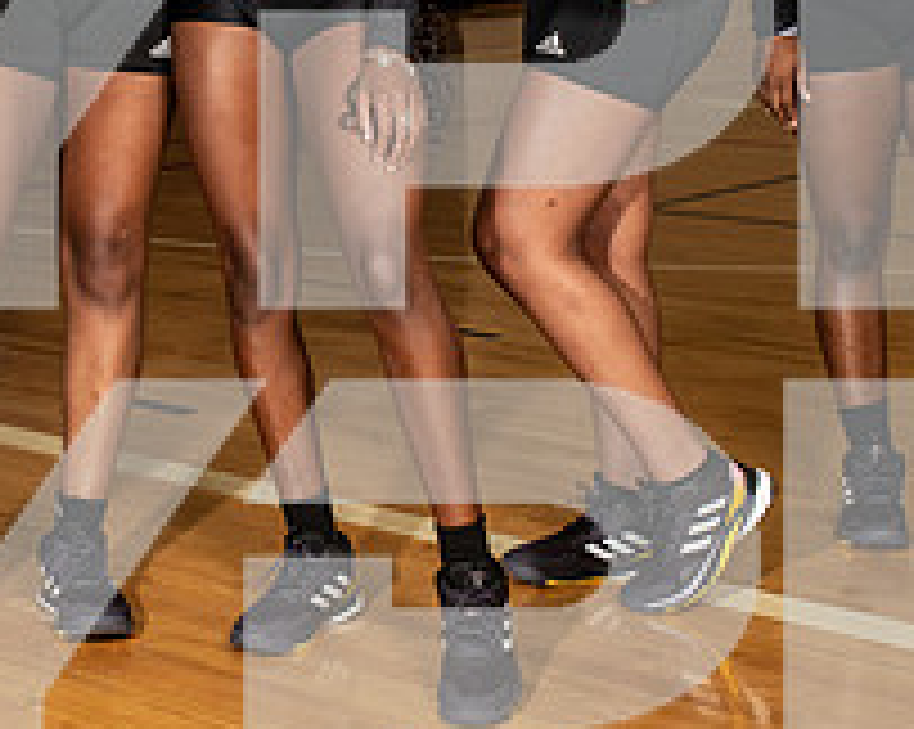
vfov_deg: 16.1
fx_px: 2540
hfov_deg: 20.2
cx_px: 171
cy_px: 74
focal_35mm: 94
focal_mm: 35
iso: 320
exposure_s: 1/250
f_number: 7.1
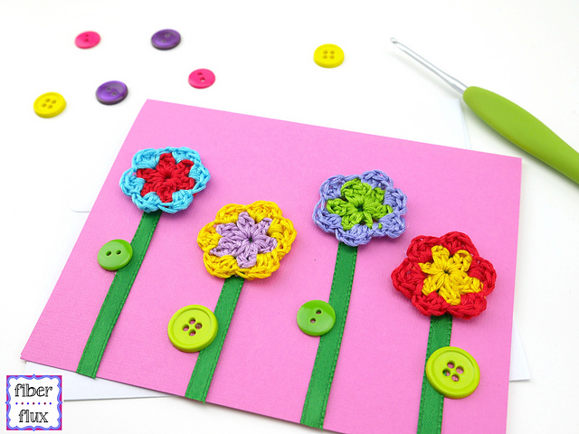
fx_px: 669
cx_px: 290
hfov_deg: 46.8
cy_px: 217
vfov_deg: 36.0
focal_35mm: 40
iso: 200
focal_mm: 20
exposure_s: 1/200
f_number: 7.1
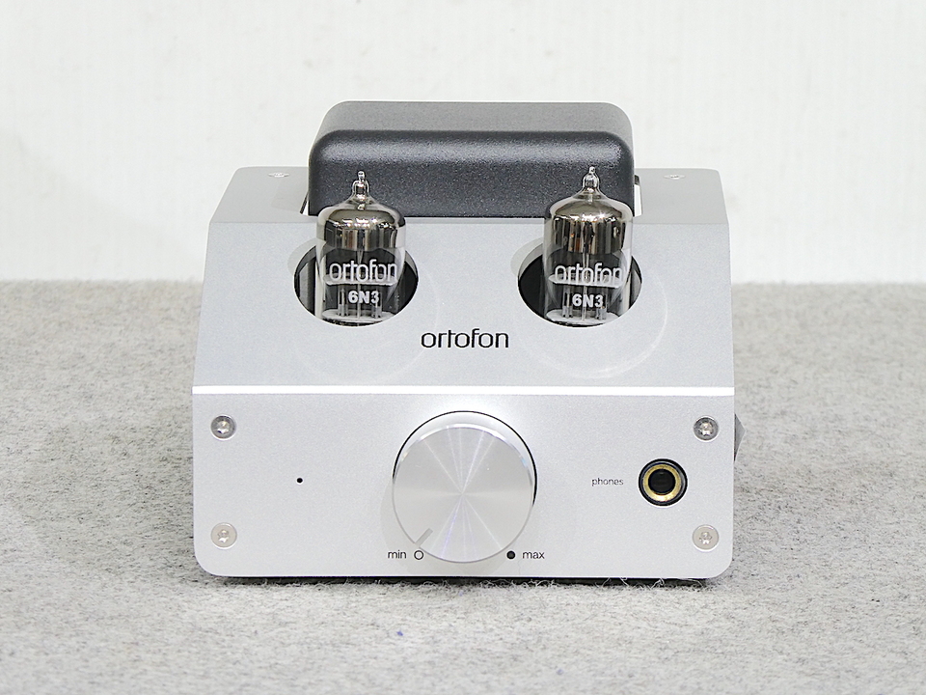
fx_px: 4280
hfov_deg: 12.3
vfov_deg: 9.3
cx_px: 463
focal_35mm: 160
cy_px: 348
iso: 200
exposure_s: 1/8
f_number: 5.5
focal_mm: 28.7
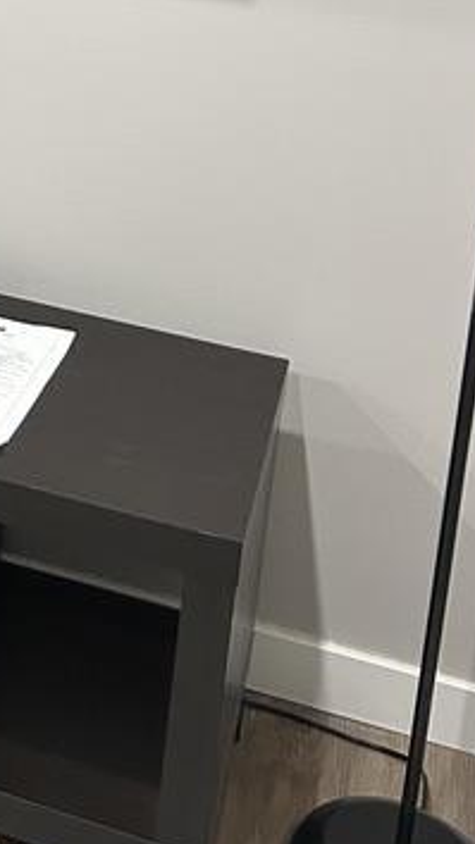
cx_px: -260
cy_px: -157
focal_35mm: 82
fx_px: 1837
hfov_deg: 13.8
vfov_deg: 23.7
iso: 250
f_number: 1.5
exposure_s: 1/60
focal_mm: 5.7
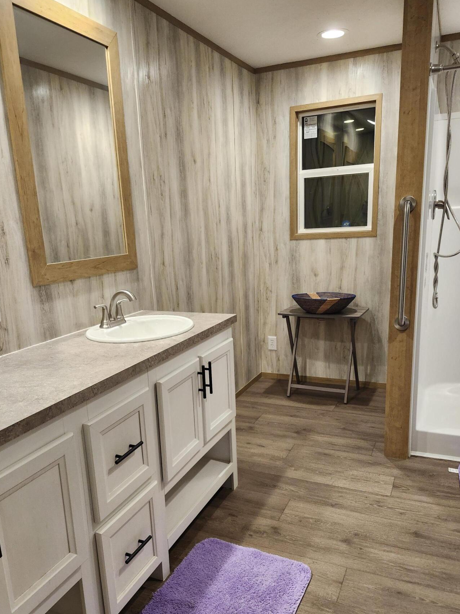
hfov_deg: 51.3
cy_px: 341
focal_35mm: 27
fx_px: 478
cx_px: 224
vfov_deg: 65.1
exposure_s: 1/120
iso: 320
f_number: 1.8
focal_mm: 5.54
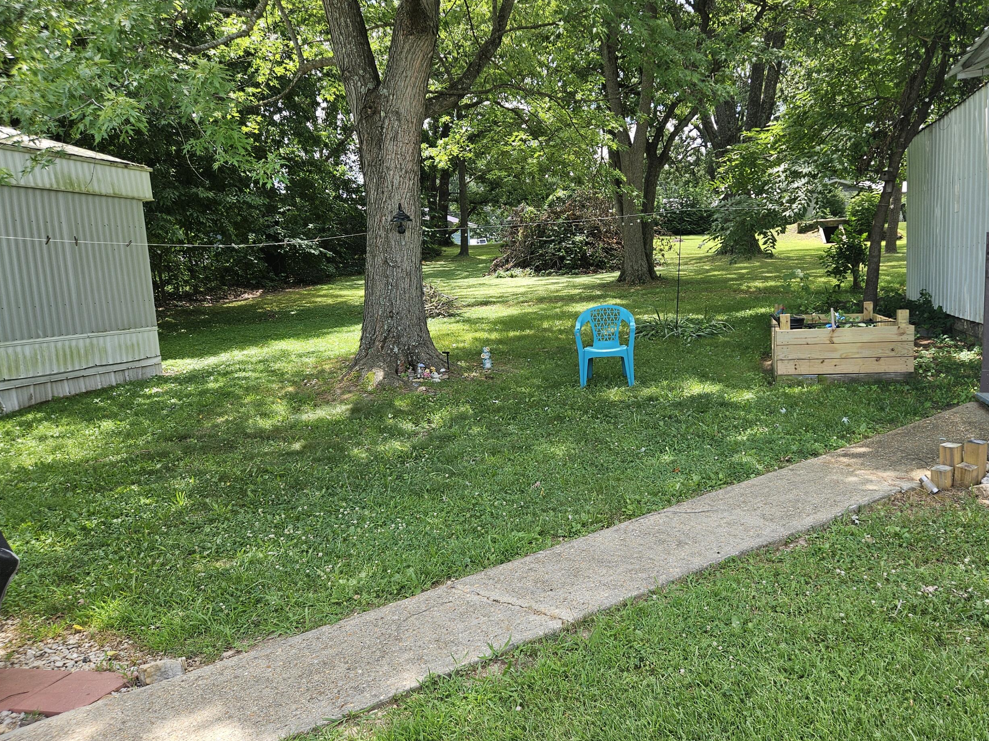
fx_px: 800
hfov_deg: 63.2
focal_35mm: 28
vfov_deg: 49.7
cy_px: 387
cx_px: 558
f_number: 1.8
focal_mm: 5.4
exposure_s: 1/382
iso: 25
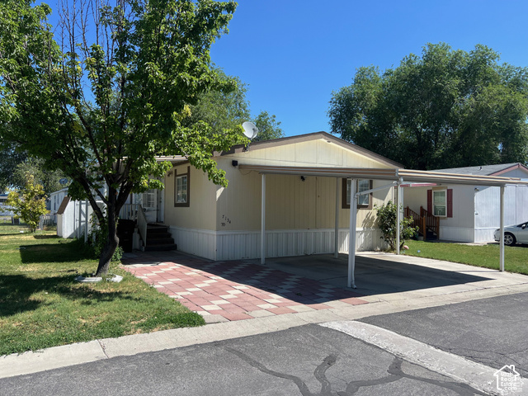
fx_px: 397
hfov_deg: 67.3
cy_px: 198
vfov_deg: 53.1
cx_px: 264
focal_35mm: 26
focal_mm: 5.7
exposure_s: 1/3356
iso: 50
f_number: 1.5
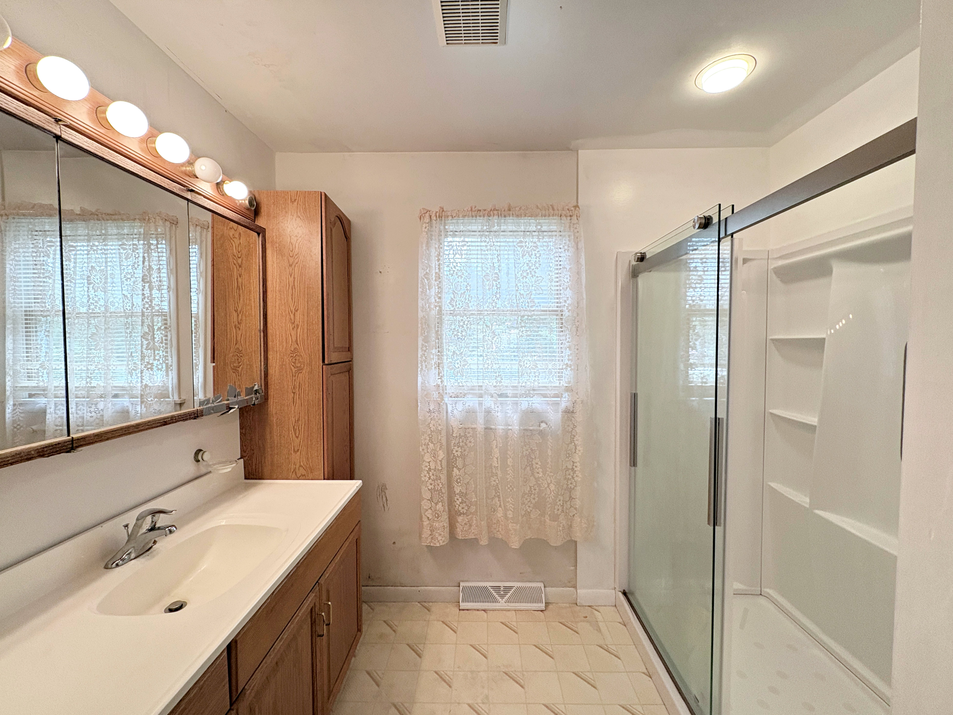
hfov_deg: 102.1
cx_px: 476
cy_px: 358
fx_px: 385
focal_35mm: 14
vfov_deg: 85.7
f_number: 2.2
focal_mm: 2.22
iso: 320
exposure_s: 1/60
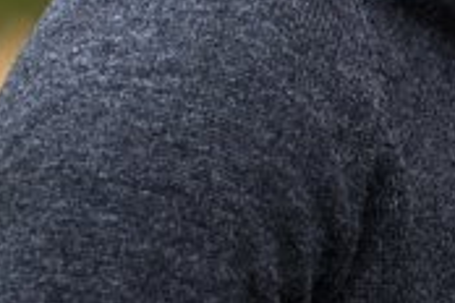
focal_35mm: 266
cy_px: 240
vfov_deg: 5.2
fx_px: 3362
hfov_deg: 7.6
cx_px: 664
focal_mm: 50
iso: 220
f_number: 2.5
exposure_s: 1/125
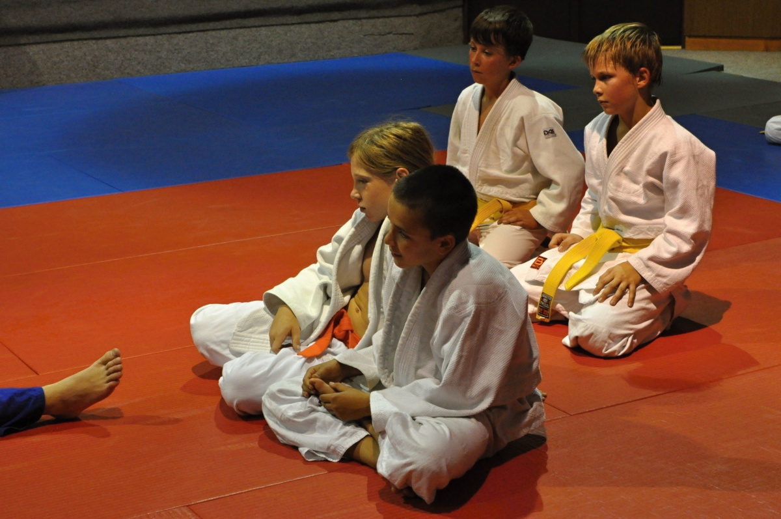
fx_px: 1625
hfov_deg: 27.0
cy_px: 260
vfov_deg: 18.1
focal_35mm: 75
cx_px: 390
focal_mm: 50
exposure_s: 1/80
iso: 2500
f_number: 9
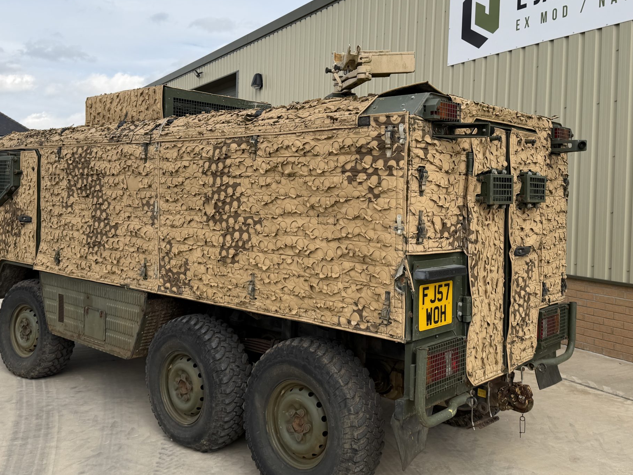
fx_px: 622
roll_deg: -2.7
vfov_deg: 41.6
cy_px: 197
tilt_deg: +0.4
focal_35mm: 34
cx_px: 341
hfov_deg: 53.9
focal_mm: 6.76
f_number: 1.78
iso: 80
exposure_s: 1/4975
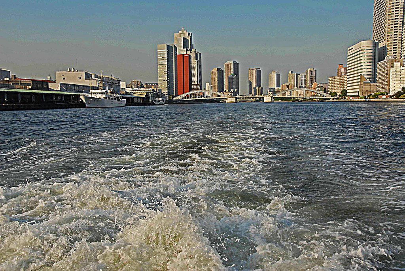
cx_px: 202
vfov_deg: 34.3
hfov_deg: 49.5
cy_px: 136
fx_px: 439
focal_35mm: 39
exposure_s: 1/400
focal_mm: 26
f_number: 10
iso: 400
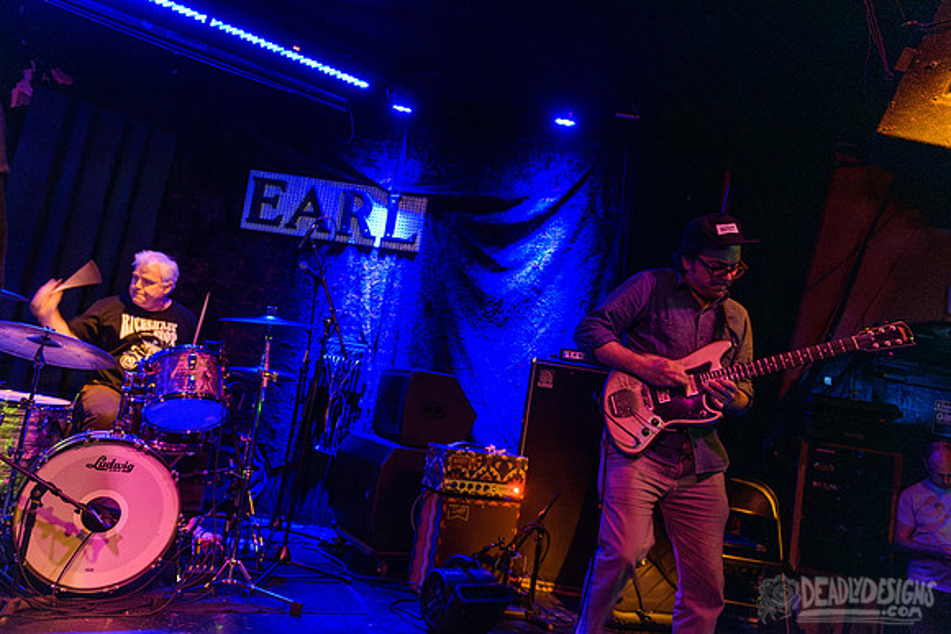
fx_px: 740
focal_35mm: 28
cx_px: 476
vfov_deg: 46.4
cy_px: 317
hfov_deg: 65.5
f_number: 3.2
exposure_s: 1/80
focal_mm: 28
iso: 6400
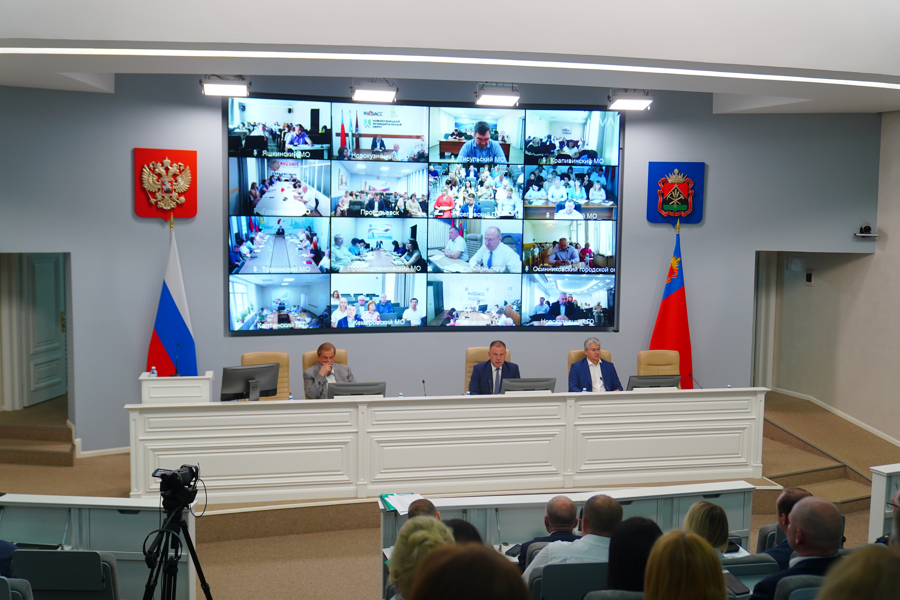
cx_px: 450
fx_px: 900
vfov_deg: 36.9
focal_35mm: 36
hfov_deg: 53.1
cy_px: 300
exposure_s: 1/250
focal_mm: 36
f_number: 2.8
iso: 1000
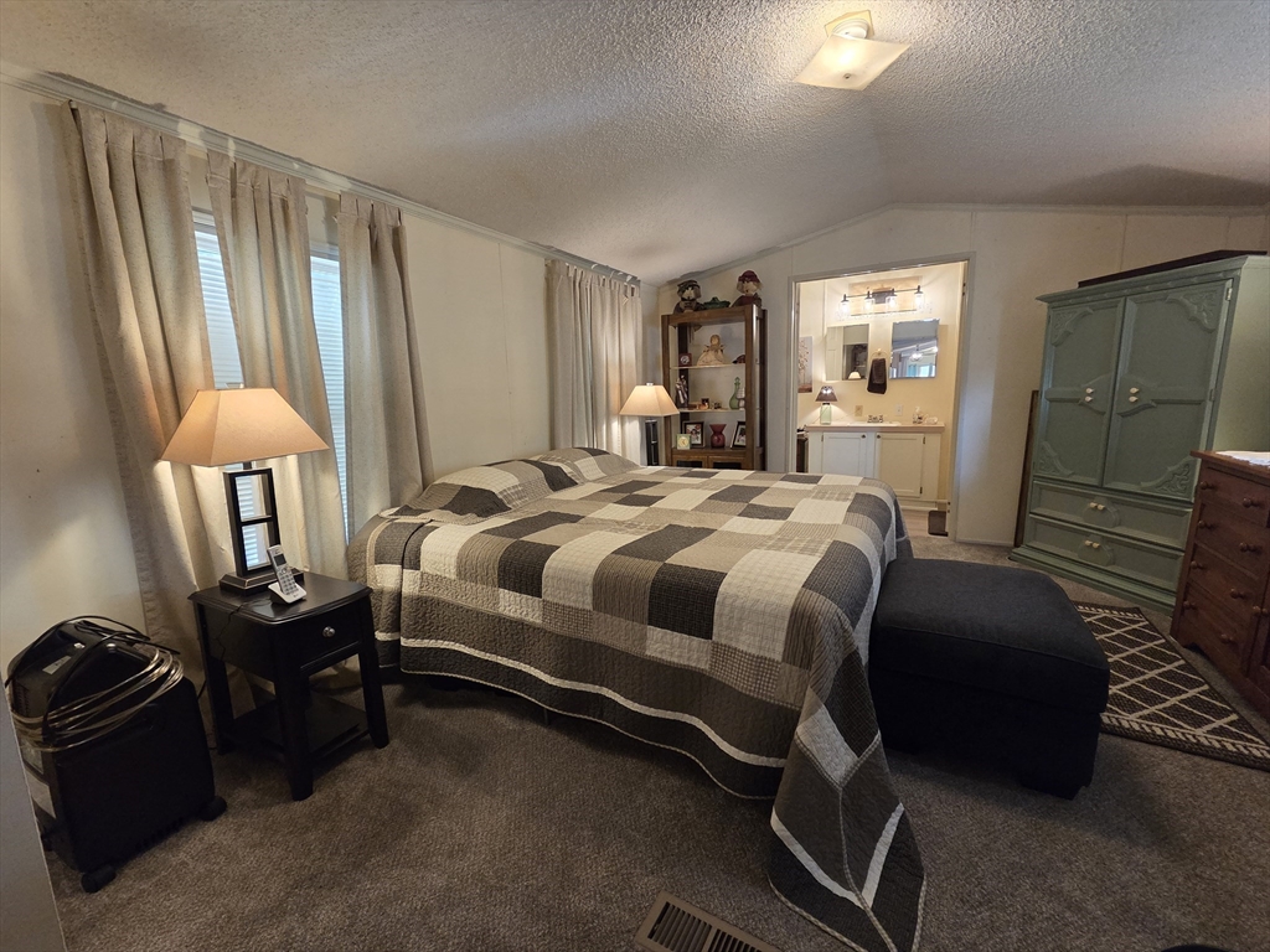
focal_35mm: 13
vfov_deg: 89.9
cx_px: 635
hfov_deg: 106.2
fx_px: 477
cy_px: 476
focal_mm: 2.2
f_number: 2.2
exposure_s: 1/60
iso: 500
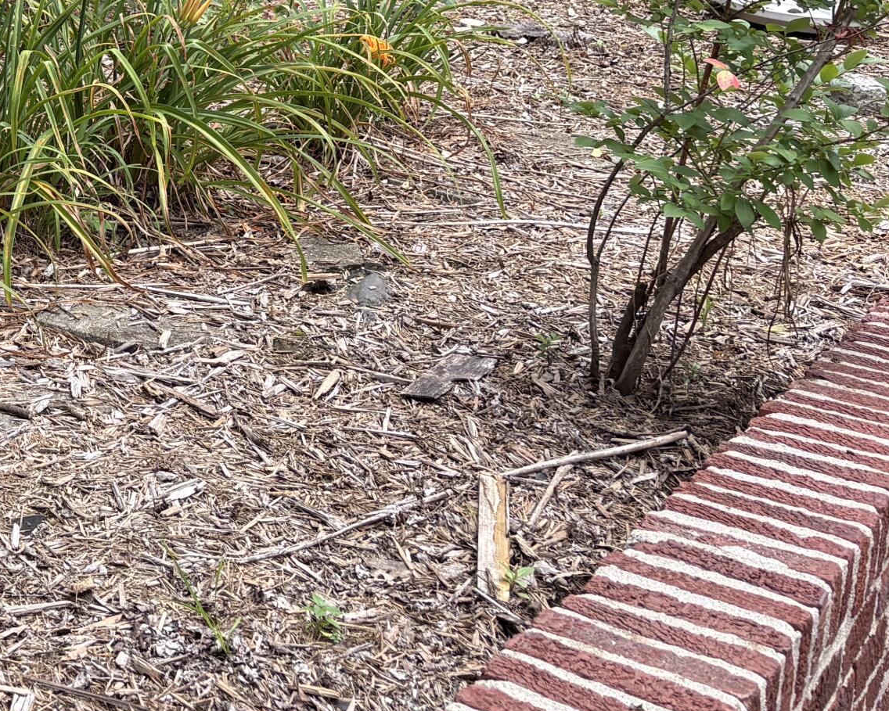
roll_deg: -2.2
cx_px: -220
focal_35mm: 67
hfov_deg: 25.1
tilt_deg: -4.0
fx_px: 1763
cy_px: -40
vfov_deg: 21.8
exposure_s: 1/402
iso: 50
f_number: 1.6
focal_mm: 5.96
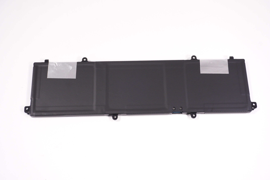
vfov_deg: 26.4
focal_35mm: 51
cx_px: 135
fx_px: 382
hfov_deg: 38.9
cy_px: 90
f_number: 5.6
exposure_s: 1/250
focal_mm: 34
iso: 1000
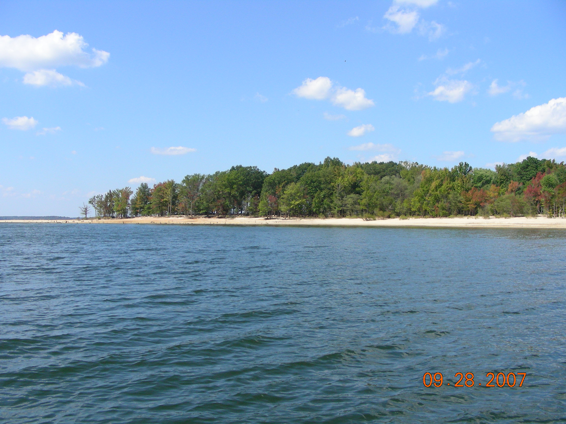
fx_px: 621
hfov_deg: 49.0
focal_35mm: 38
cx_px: 283
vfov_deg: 37.7
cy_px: 212
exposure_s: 1/674
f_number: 4
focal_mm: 6.3
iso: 50
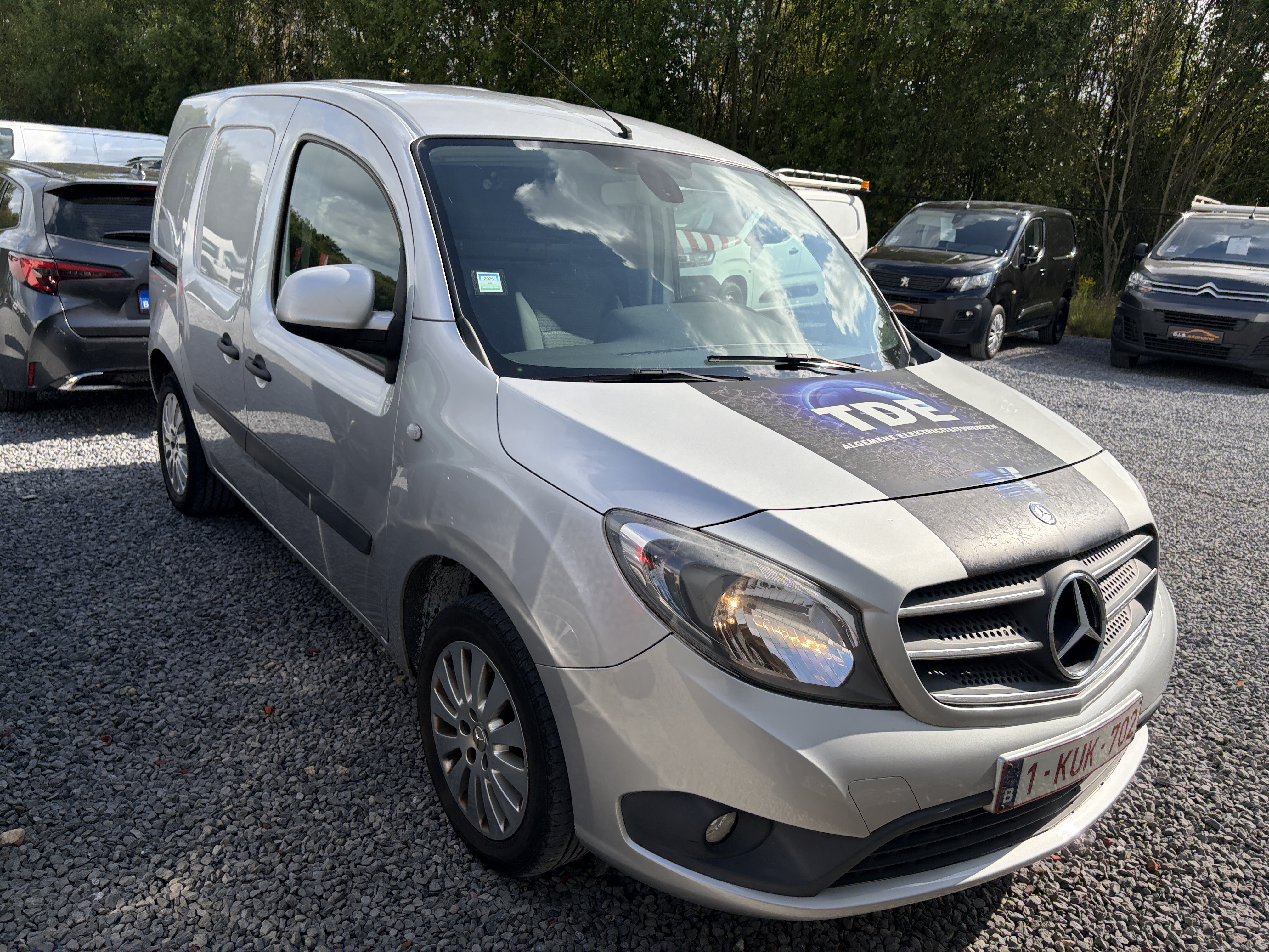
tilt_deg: -9.3
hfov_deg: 67.3
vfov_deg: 53.1
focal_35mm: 26
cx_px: 634
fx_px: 953
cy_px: 476
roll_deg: -1.9
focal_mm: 5.96
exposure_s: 1/2538
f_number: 1.6
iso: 50
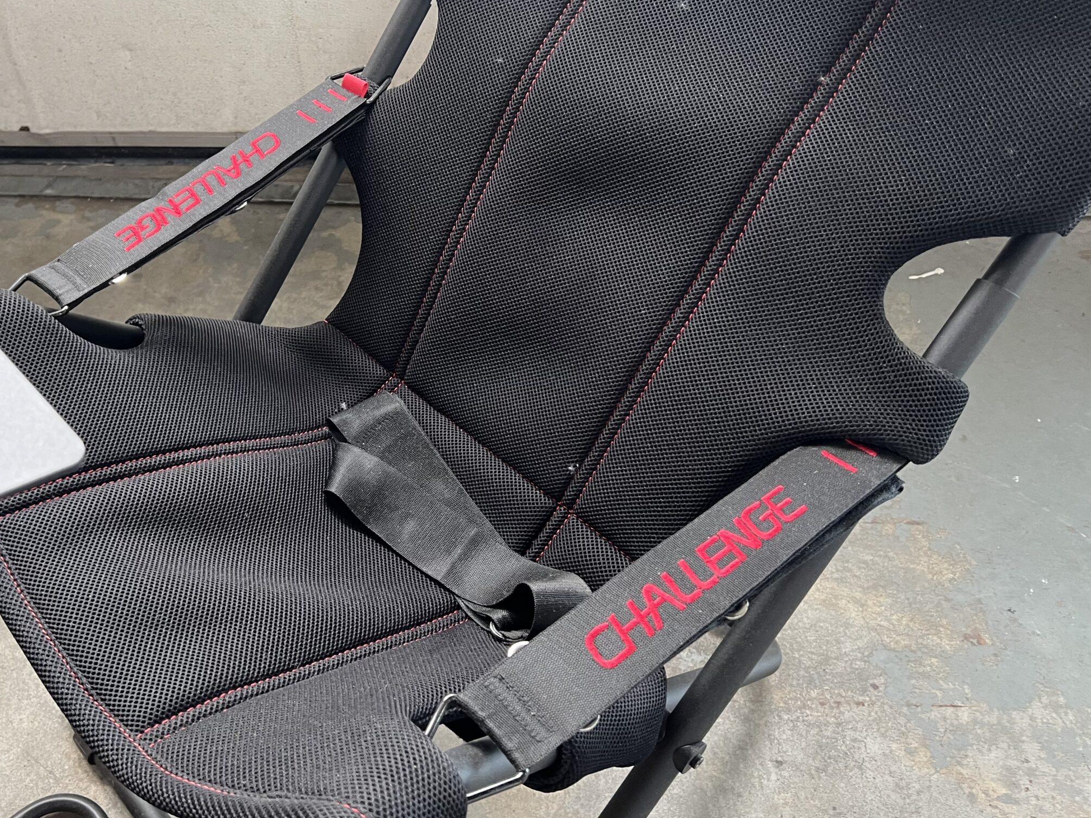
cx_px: 399
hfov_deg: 54.6
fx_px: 1040
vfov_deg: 42.9
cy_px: 374
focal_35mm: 33
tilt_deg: -48.1
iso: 200
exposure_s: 1/50
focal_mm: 5.7
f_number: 1.5
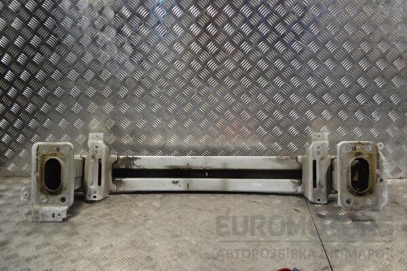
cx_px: 204
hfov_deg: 53.1
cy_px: 136
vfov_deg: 36.9
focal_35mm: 36
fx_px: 407
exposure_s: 1/40
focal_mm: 24
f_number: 4
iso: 100
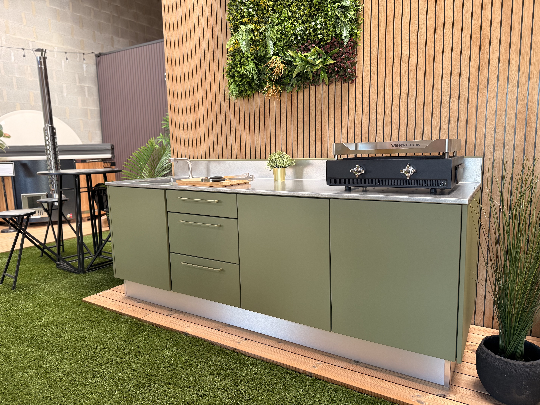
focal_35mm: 24
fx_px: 374
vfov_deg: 56.8
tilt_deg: -7.2
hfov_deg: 71.6
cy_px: 202
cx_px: 270
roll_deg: +1.1
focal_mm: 6.76
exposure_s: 1/133
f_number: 1.78
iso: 125
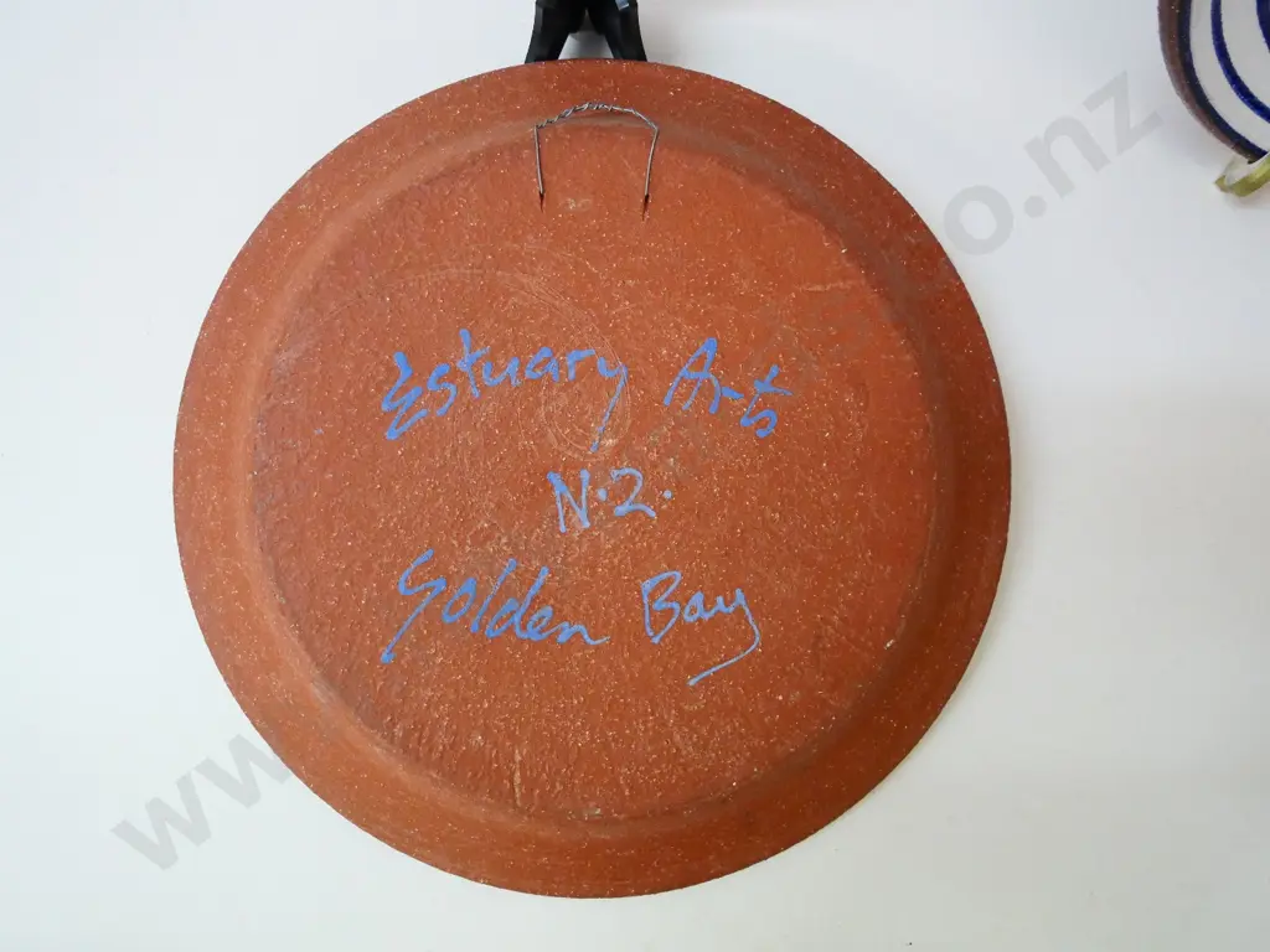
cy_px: 476
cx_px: 635
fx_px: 881
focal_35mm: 24
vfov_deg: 56.8
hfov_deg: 71.6
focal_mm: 12
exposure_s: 1/250
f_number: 3.5
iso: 3200
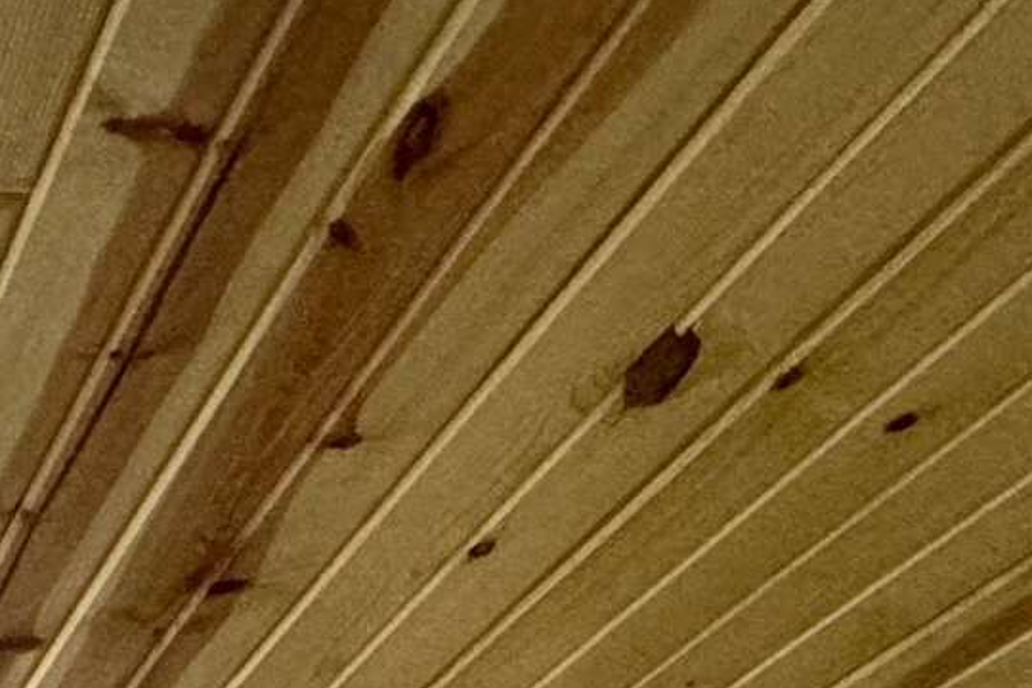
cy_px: 1705
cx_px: -505
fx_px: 1978
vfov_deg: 13.6
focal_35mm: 69
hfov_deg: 23.5
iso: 250
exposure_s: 1/120
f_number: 2.2
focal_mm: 2.22
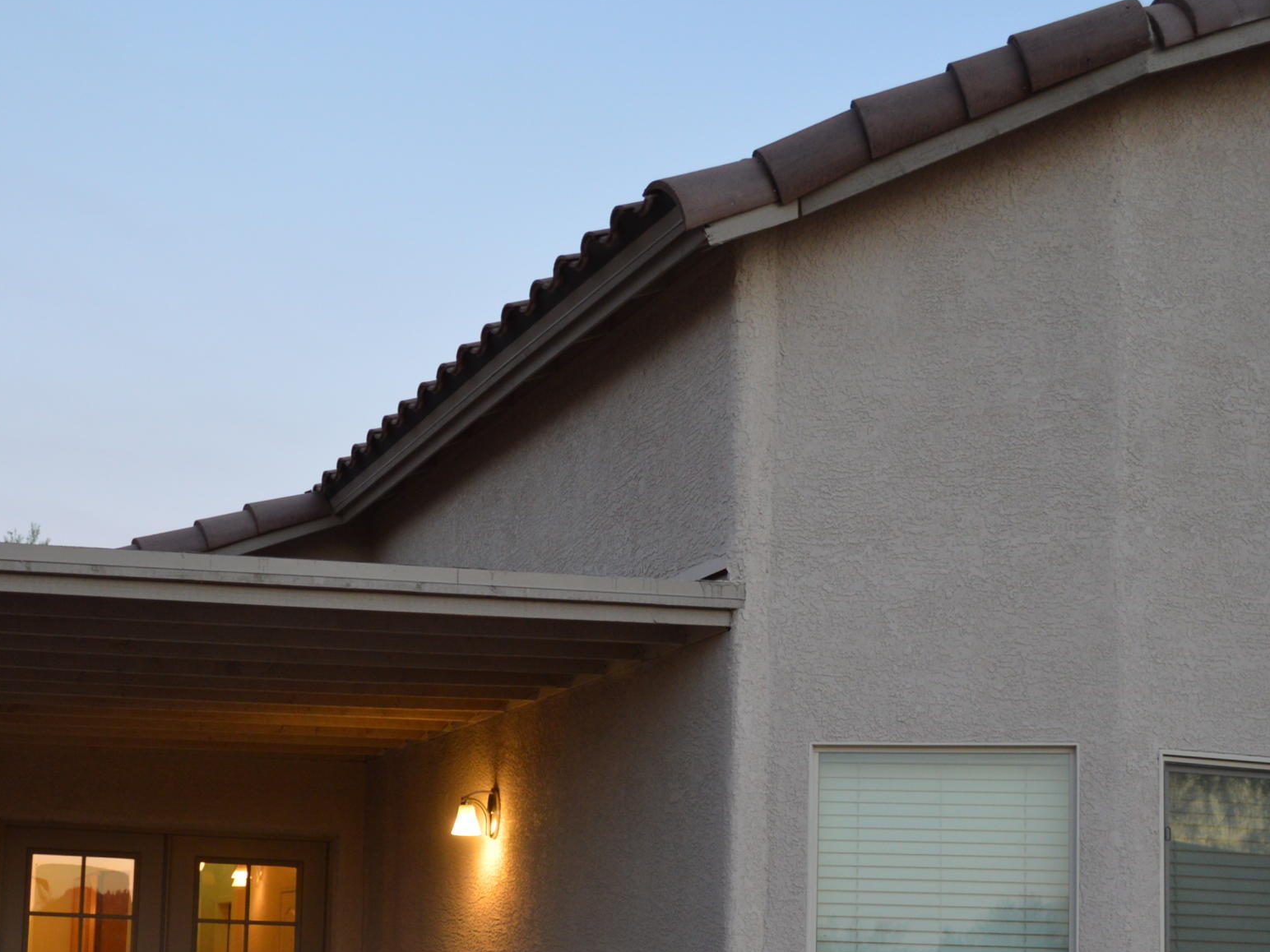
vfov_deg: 25.6
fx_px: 2055
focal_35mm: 56
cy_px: 761
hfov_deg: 34.3
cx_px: 544
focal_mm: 20
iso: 400
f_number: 3.8
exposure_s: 1/40
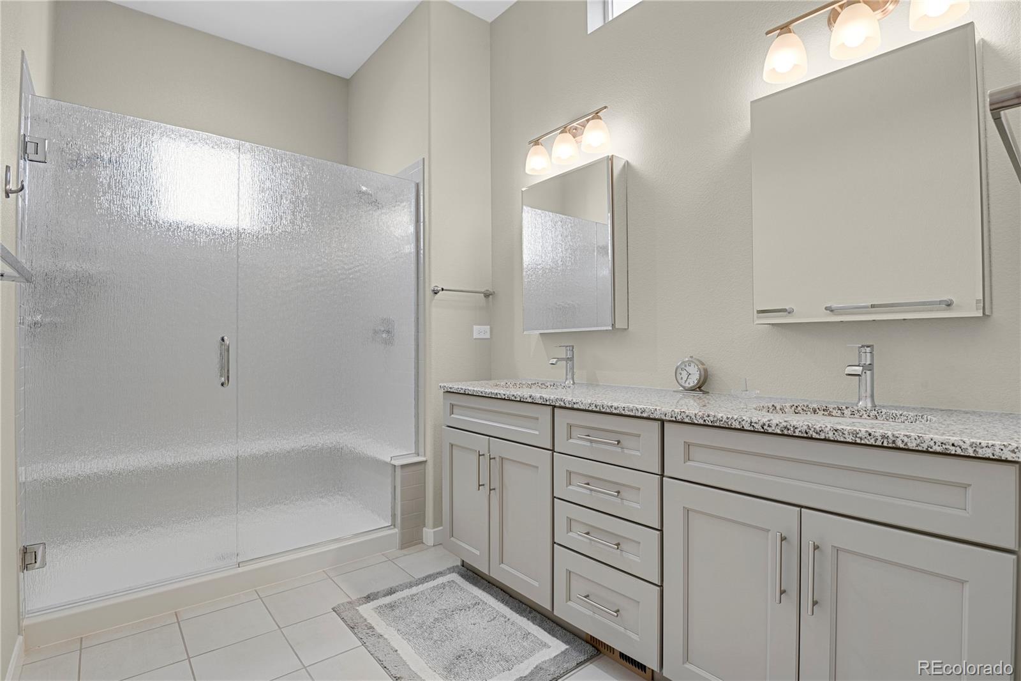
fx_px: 482
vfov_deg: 70.4
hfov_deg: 93.3
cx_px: 510
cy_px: 340
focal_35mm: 17
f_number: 8
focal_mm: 17
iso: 250
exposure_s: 1.6
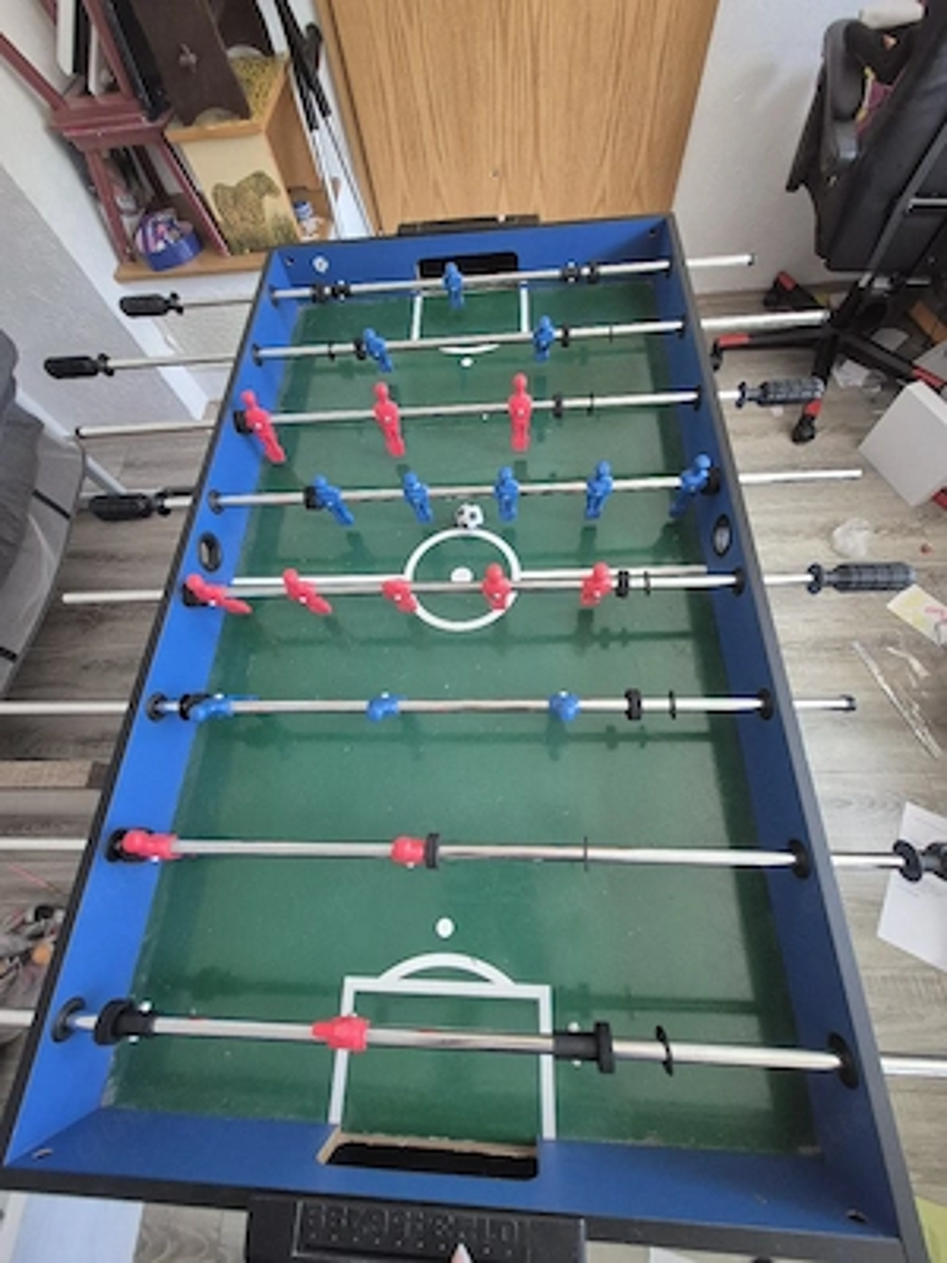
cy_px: 632
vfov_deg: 106.2
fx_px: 474
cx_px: 474
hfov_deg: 89.9
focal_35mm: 13
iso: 320
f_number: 2.2
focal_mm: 1.74
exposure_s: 1/50
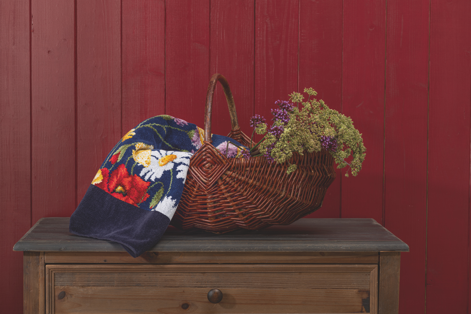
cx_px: 236
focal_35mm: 105
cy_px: 157
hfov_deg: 19.5
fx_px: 1374
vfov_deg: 13.0
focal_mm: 105
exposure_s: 1/125
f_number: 8
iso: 40
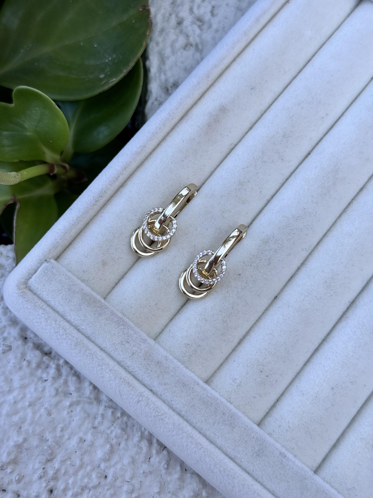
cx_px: 186
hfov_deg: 30.3
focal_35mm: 48
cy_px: 249
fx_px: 690
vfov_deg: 39.7
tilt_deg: -74.3
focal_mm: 6.76
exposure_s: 1/651
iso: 64
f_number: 1.78
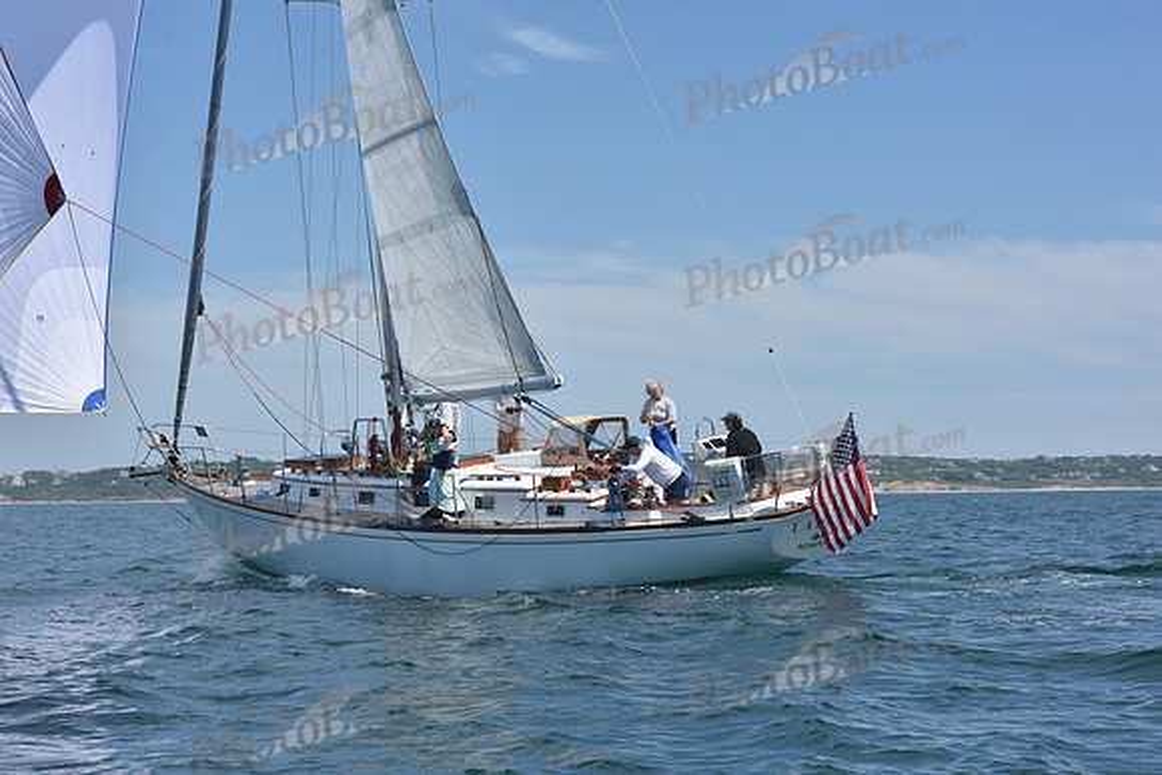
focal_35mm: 70
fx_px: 2260
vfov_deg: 19.5
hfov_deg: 28.8
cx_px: 581
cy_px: 388
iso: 250
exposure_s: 1/800
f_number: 10
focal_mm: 70
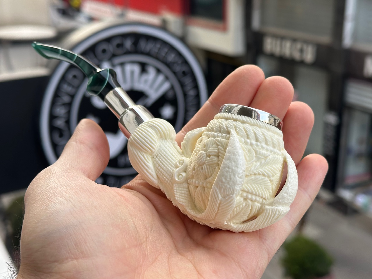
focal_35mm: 48
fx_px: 516
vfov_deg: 30.3
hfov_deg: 39.7
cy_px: 140
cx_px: 186
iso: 64
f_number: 1.78
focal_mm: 6.86
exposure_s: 1/292
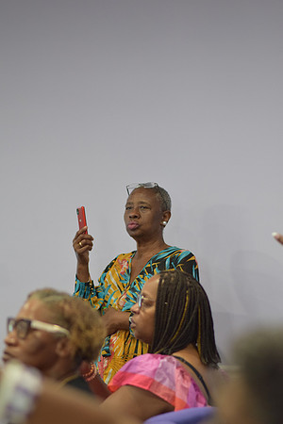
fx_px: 1503
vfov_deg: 16.1
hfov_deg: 10.8
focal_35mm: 128
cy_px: 212
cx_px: 142
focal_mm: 85
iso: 1000
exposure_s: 1/200
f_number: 2.2
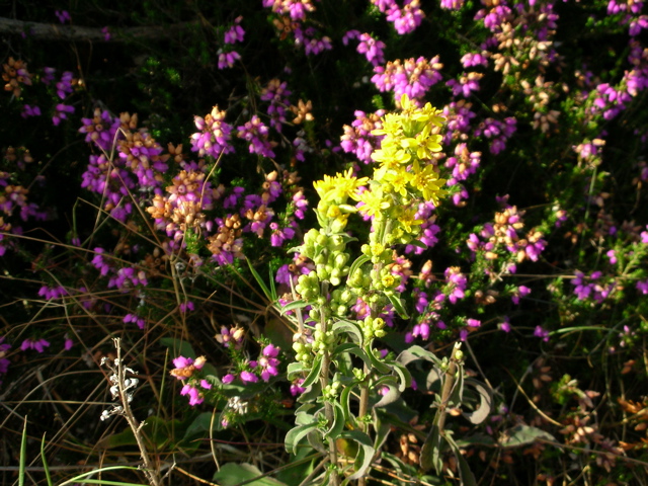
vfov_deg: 20.2
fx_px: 1367
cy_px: 243
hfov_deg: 26.7
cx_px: 324
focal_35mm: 73
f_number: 4.4
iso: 50
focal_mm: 12.2
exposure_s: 1/194
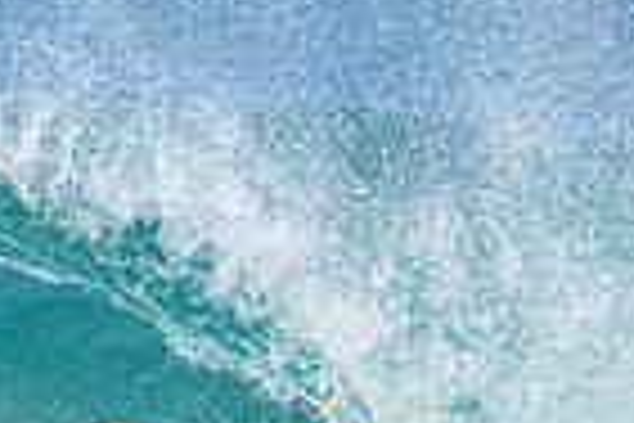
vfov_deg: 0.4
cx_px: -333
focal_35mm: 3284
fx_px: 57830
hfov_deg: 0.6
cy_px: 551
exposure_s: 1/800
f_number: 6.3
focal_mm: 800
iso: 160
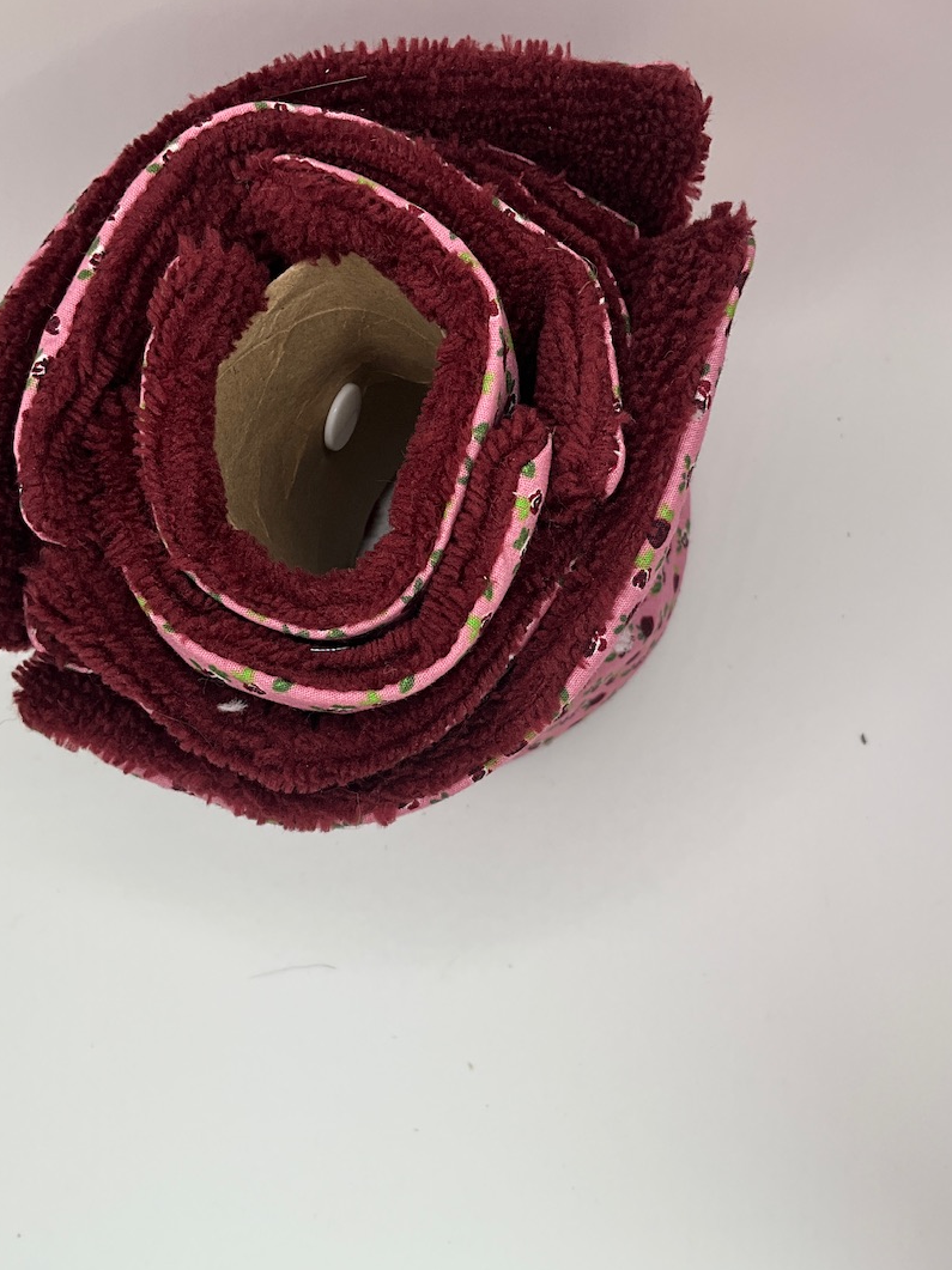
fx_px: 1284
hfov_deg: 40.7
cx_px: 490
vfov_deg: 52.6
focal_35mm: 35
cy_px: 625
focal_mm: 3
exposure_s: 1/262
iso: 25
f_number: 1.8
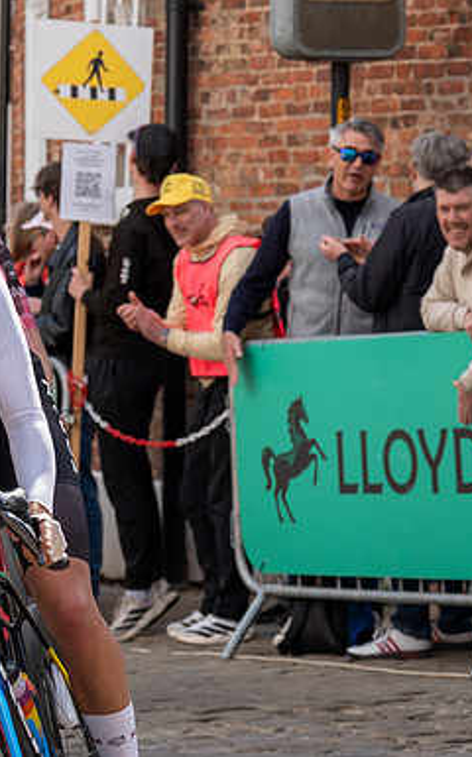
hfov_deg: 6.3
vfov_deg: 10.2
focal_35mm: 206
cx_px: -114
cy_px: 175
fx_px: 4248
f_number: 5
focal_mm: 70
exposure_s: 1/1000
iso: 250
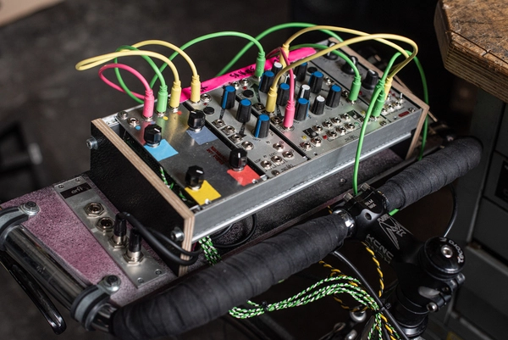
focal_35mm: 50
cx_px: 254
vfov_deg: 27.0
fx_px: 706
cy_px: 170
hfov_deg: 39.6
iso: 640
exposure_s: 1/125
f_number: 4
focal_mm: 50
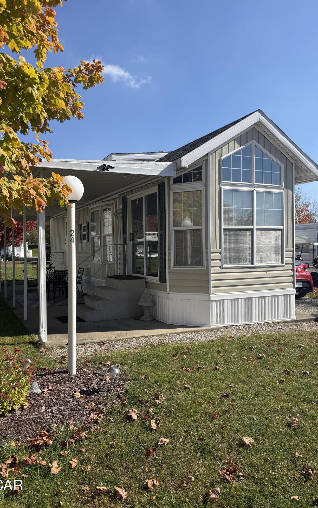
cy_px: 249
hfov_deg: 47.3
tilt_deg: -2.3
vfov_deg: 70.4
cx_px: 126
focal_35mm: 26
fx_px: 361
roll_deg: +0.4
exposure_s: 1/4405
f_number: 1.78
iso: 80
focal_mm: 6.76
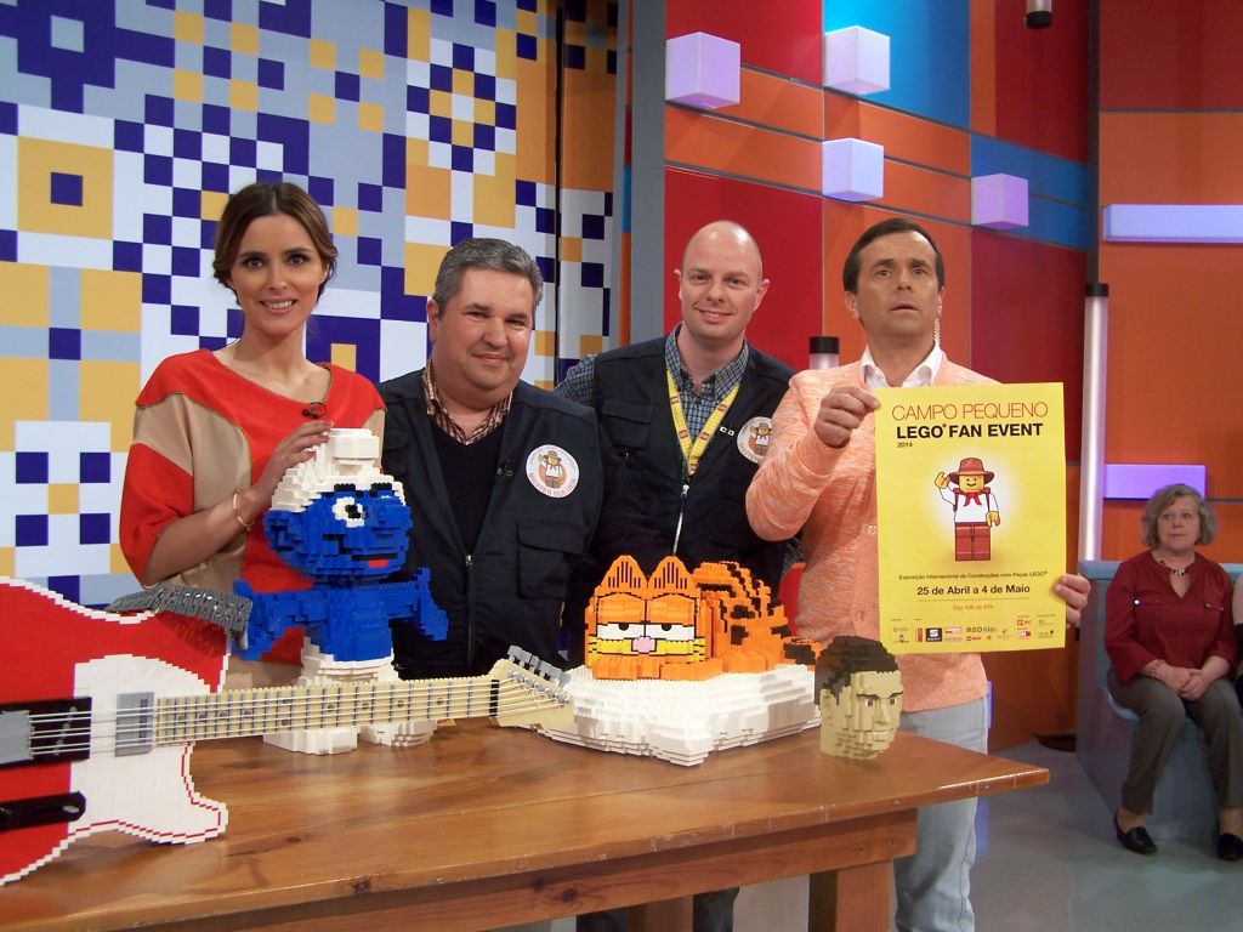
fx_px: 1365
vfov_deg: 37.7
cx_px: 622
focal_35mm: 38
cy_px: 466
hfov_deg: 49.0
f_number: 2.8
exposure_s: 1/30
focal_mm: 6.3
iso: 80
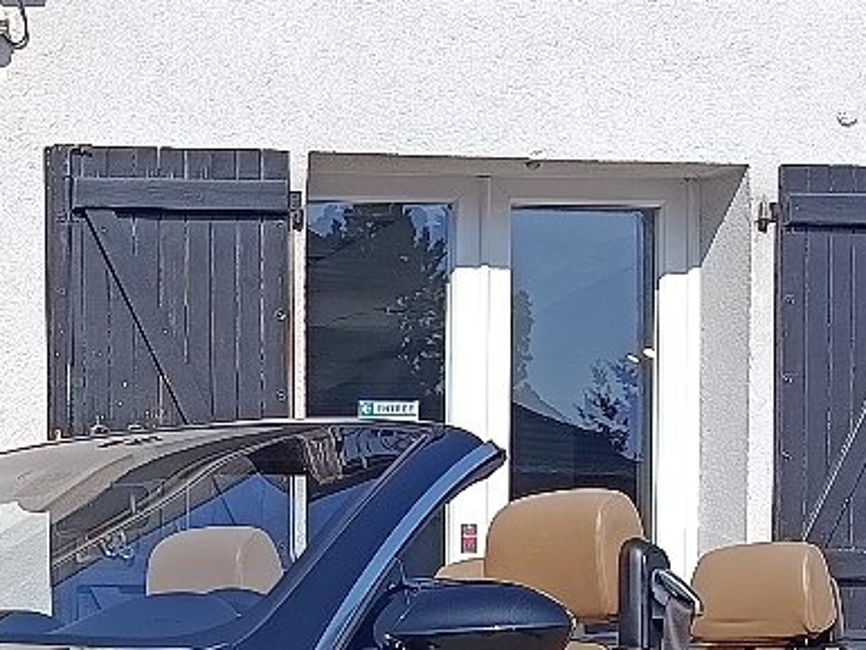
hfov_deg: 18.6
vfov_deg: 13.7
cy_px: 888
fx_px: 2578
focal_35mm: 103
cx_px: 31
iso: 53
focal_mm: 5.24
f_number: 1.7
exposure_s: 1/737
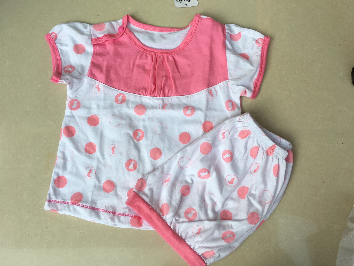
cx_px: 177
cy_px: 133
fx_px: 297
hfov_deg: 61.7
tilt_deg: -81.5
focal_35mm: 29
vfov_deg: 48.2
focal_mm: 4.15
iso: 25
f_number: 2.2
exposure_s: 1/100
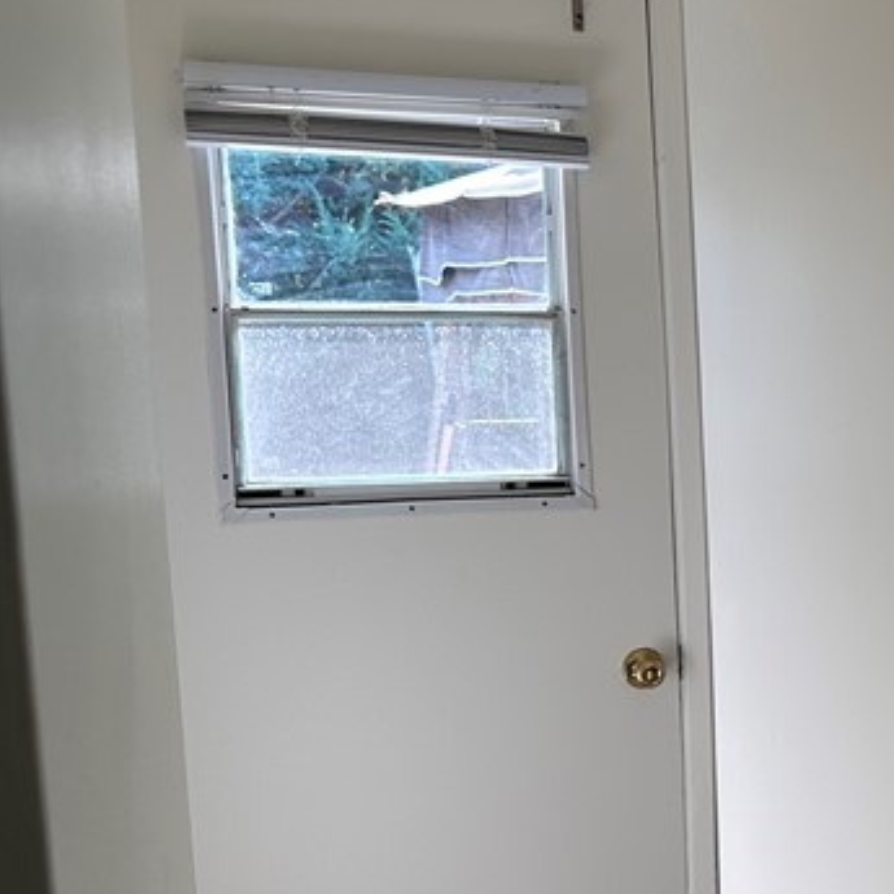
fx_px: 1841
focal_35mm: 63
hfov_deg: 23.6
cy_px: 604
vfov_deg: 27.1
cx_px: 1202
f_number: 1.78
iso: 80
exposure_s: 1/464
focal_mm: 6.86
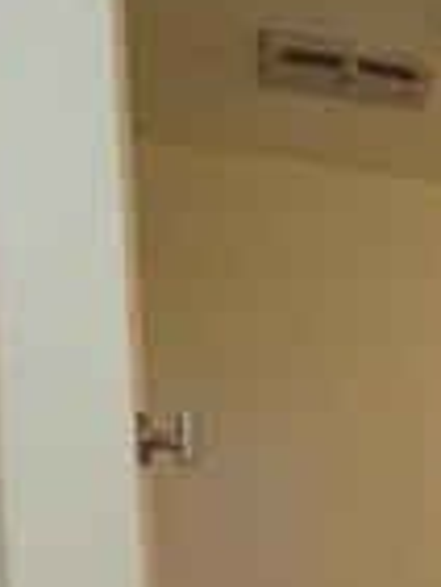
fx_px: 1425
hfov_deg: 12.9
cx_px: 1090
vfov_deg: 20.5
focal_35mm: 84
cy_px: 835
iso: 2500
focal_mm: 12
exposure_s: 1/125
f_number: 6.3
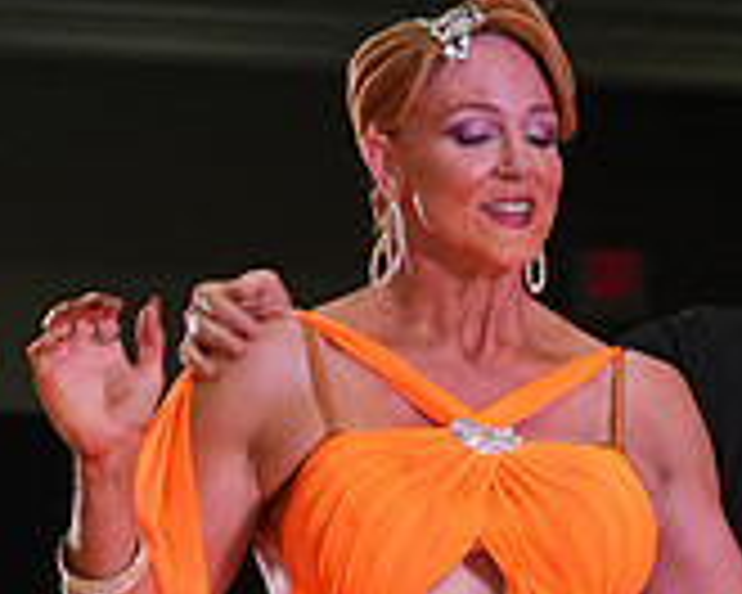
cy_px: 1040
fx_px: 7752
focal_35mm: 353
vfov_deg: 4.3
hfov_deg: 5.5
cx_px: 578
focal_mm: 107
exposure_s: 1/200
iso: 3200
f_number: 6.3
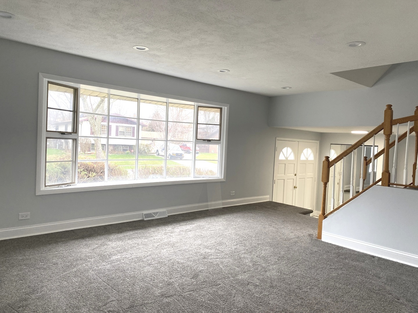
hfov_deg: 67.3
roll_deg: -2.1
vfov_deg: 53.1
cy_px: 156
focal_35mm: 26
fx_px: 314
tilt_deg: -1.6
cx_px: 209
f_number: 1.8
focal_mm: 4.25
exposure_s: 1/120
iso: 100
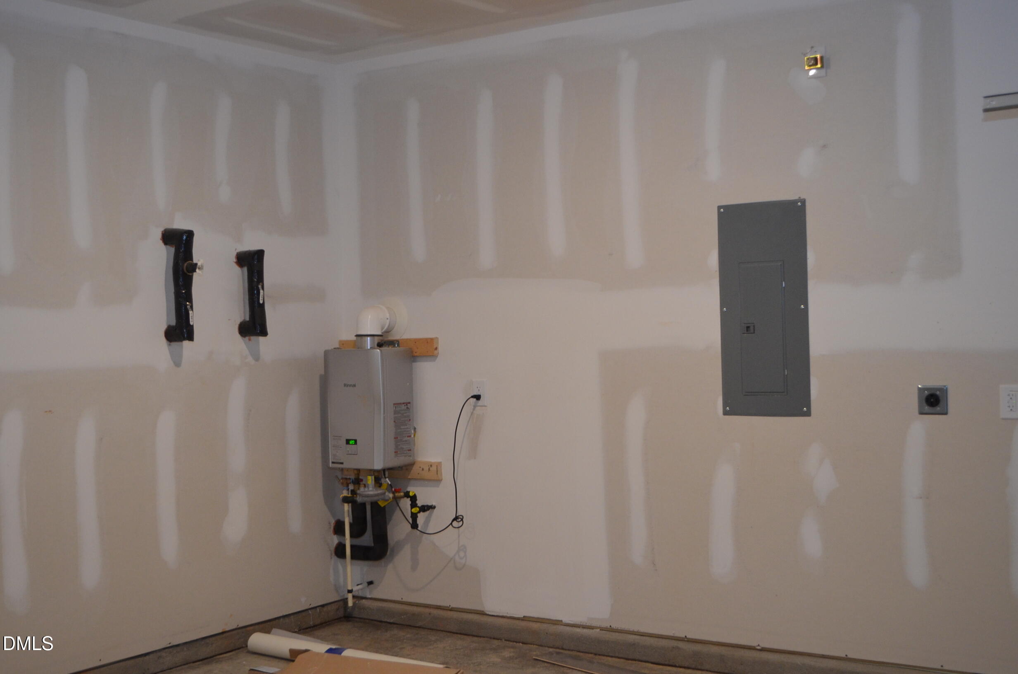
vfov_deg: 29.7
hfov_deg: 43.7
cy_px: 337
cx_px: 509
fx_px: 1270
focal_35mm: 45
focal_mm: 30
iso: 1100
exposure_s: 1/30
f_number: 4.5
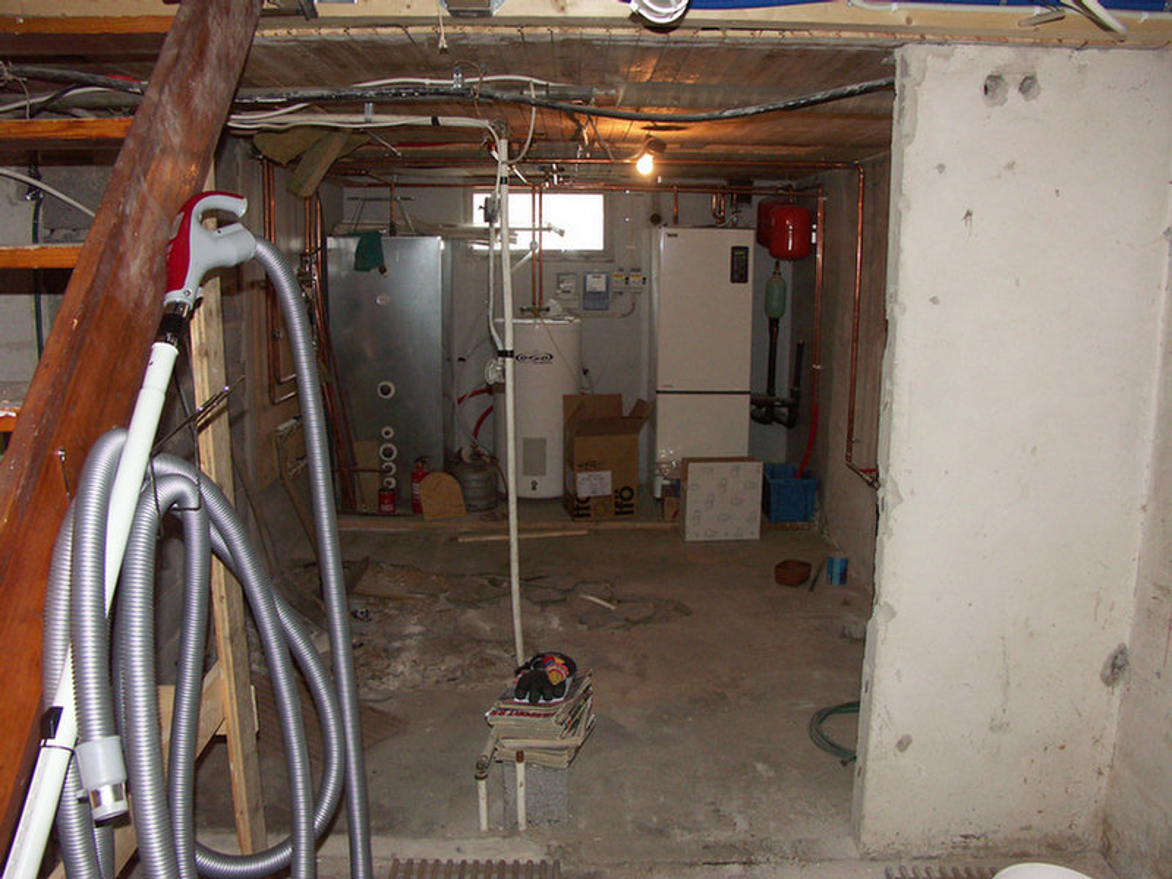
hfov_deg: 63.4
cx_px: 586
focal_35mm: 28
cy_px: 440
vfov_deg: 49.7
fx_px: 948
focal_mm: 7.21
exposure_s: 1/50
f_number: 2.8
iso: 200
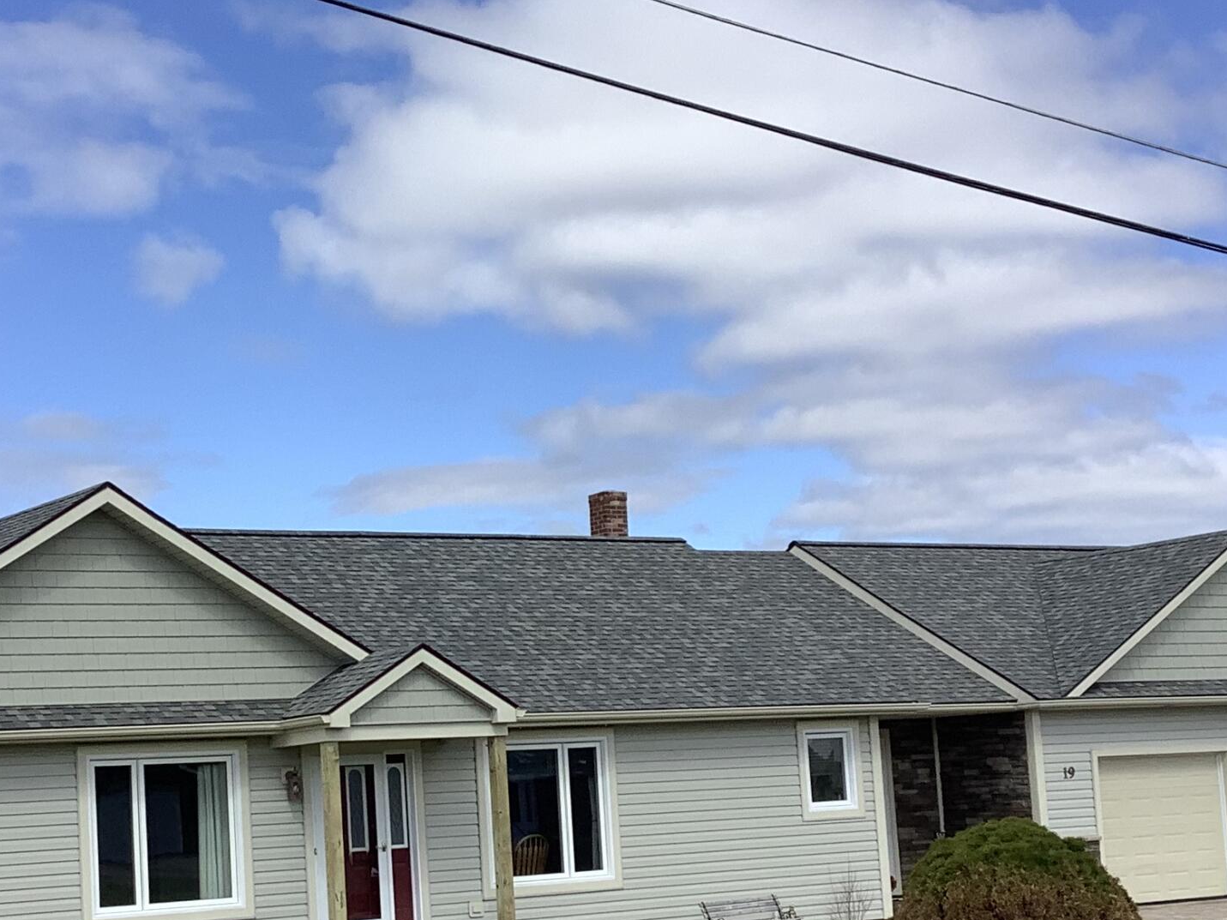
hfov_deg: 29.7
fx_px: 2304
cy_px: 580
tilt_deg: +4.5
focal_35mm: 65
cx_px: 430
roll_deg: +2.3
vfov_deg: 22.5
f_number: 2.4
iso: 25
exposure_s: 1/1733
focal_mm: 3.3
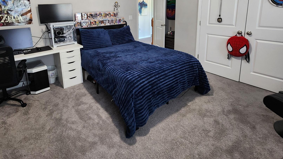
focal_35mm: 18
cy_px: 34
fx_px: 135
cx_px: 123
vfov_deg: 57.0
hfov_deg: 92.2
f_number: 2.2
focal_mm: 2.2
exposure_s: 1/30
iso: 320
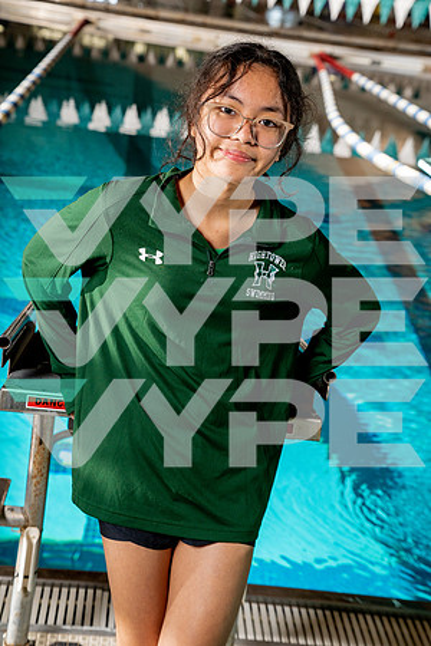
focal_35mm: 58
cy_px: 323
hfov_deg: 23.4
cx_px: 216
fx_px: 1042
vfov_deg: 34.5
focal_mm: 58
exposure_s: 1/250
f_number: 5.6
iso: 500
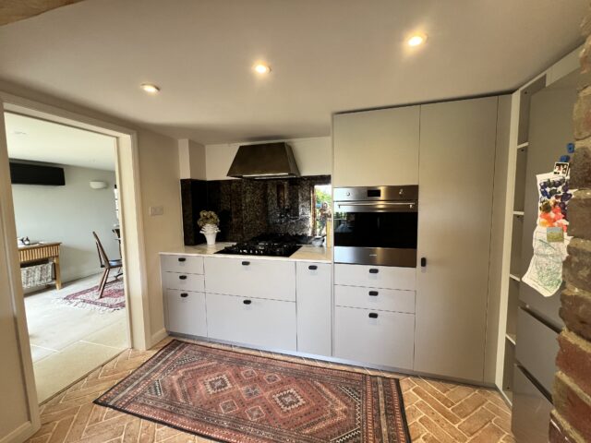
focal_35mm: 13
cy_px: 222
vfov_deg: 89.9
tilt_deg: -5.2
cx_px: 296
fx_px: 222
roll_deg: +1.1
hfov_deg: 106.2
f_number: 1.8
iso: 160
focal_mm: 1.57
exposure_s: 1/99
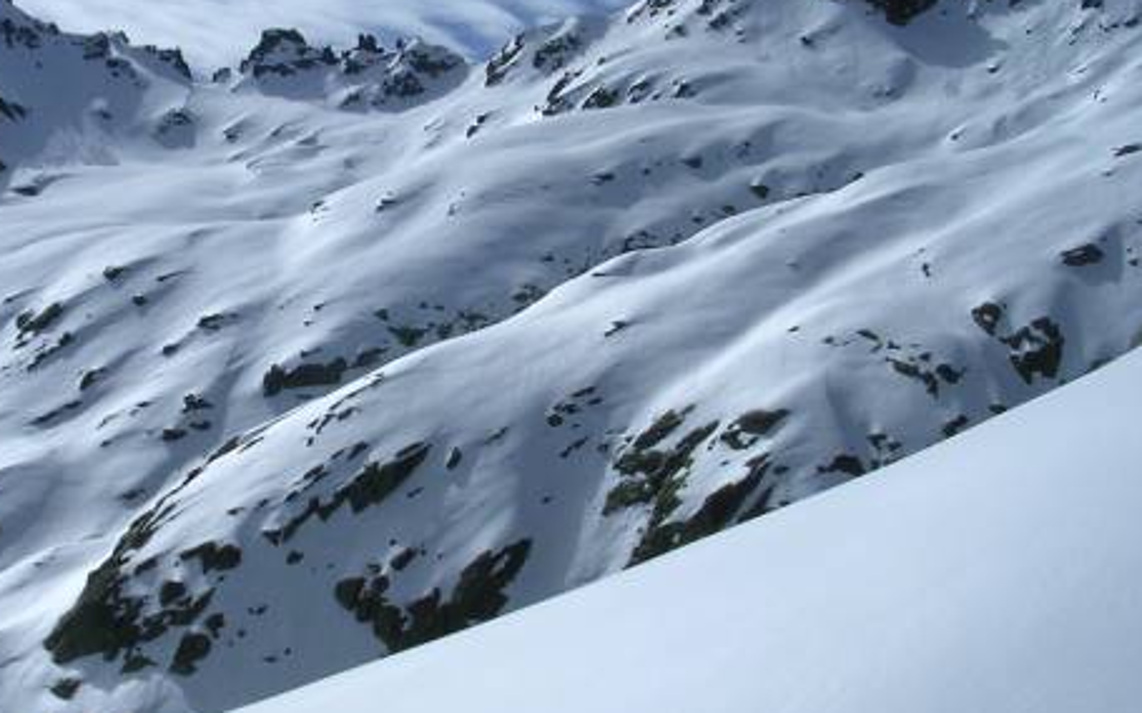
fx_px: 1836
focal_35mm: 59
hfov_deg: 34.2
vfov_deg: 21.9
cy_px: 291
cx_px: 356
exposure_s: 1/1276
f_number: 5.6
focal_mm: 5.8
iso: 100
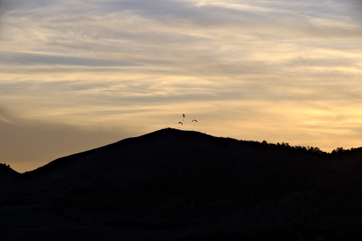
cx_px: 181
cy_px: 134
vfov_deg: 8.3
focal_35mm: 165
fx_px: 1659
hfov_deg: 12.5
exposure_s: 1/20
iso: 100
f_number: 8
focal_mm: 200
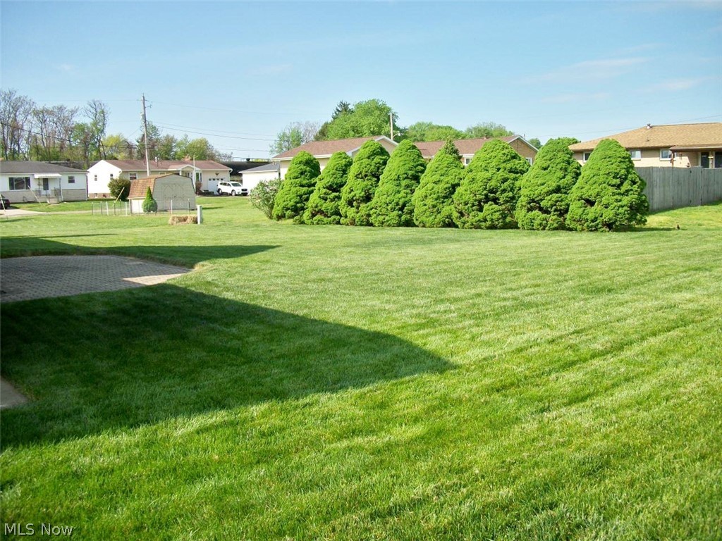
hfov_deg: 56.8
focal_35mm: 32
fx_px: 667
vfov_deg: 44.2
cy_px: 270
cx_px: 361
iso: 80
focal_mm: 5.7
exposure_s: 1/1000
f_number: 2.9
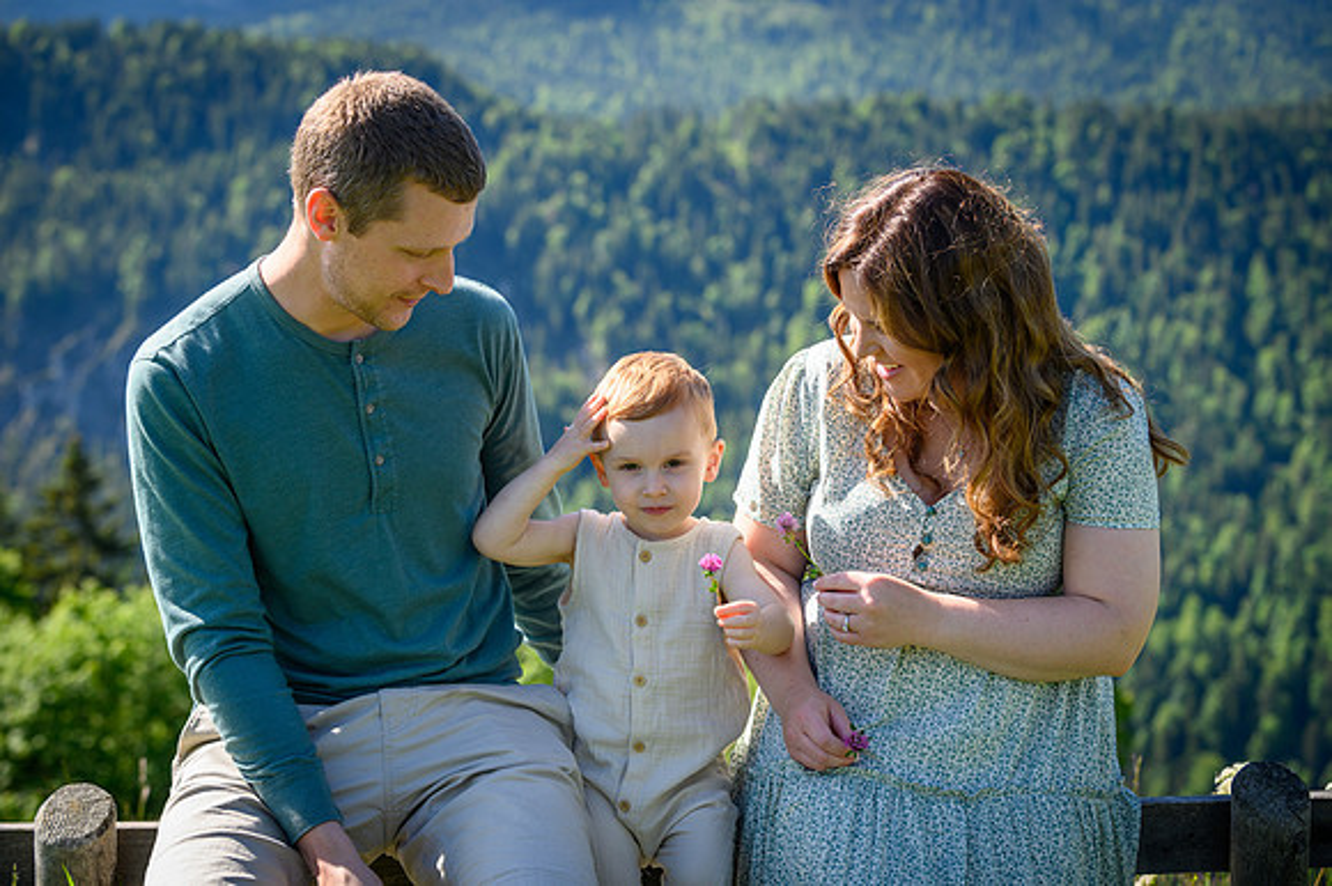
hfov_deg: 28.9
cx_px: 666
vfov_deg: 19.4
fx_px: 2588
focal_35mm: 70
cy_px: 443
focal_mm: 70
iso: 100
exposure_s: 1/320
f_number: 5
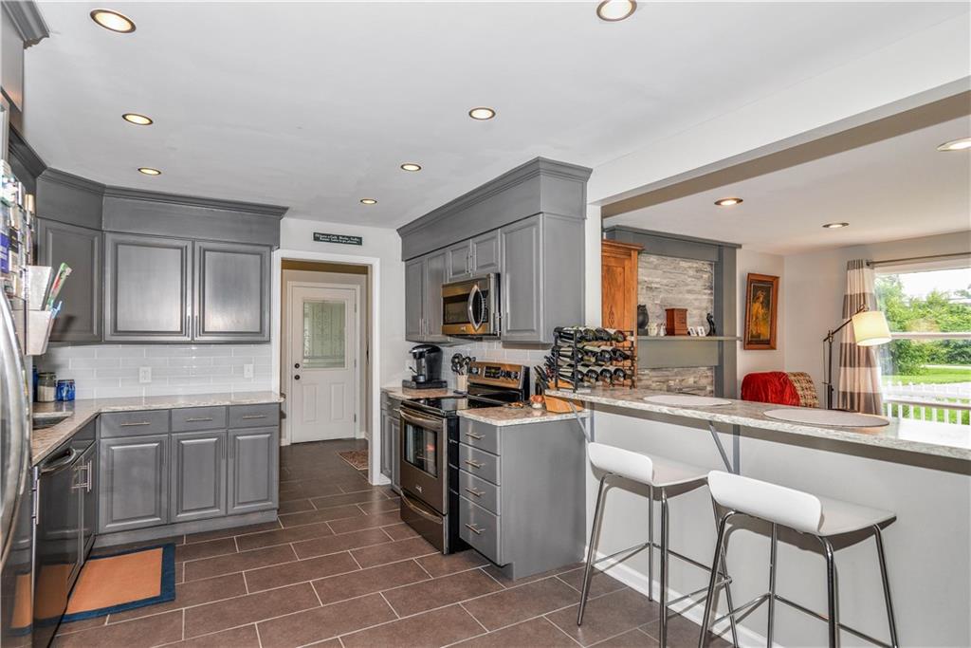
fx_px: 486
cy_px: 324
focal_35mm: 18
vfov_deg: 67.4
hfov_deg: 90.0
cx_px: 486
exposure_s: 1/60
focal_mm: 18
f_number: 5
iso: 250
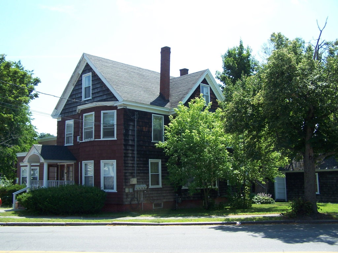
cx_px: 169
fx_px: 371
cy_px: 126
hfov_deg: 49.0
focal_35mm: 38
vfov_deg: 37.7
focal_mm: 6.3
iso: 80
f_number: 2.8
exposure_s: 1/750
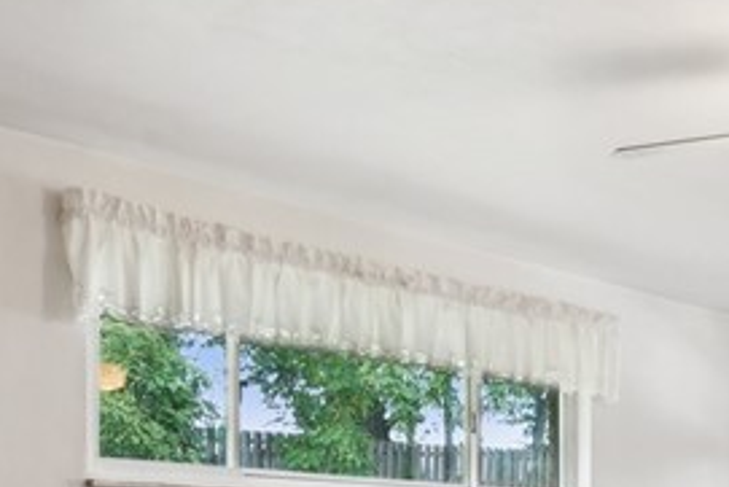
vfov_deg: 22.7
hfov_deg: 33.9
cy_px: 549
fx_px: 1135
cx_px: 639
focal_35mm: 56
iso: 80
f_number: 11
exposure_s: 1/8
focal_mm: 14
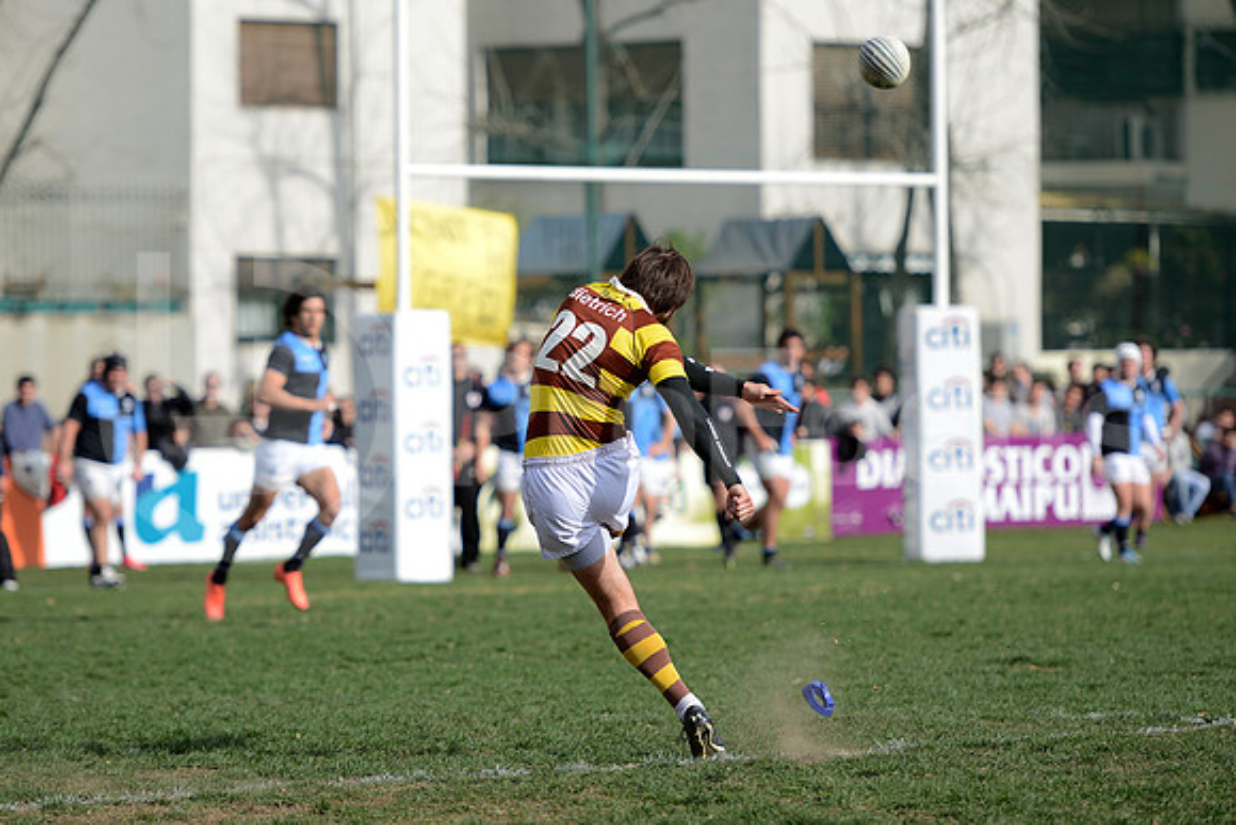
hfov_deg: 12.8
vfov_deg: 8.6
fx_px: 5494
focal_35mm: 160
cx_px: 618
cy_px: 412
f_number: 2.8
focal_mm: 160
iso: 250
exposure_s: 1/1600
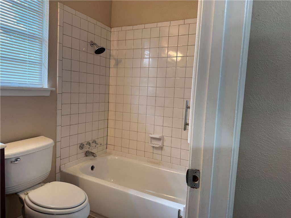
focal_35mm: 24
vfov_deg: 56.8
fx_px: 202
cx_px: 146
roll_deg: -2.8
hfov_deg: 71.6
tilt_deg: -5.0
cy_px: 109
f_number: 1.78
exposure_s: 1/120
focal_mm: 6.76
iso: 125
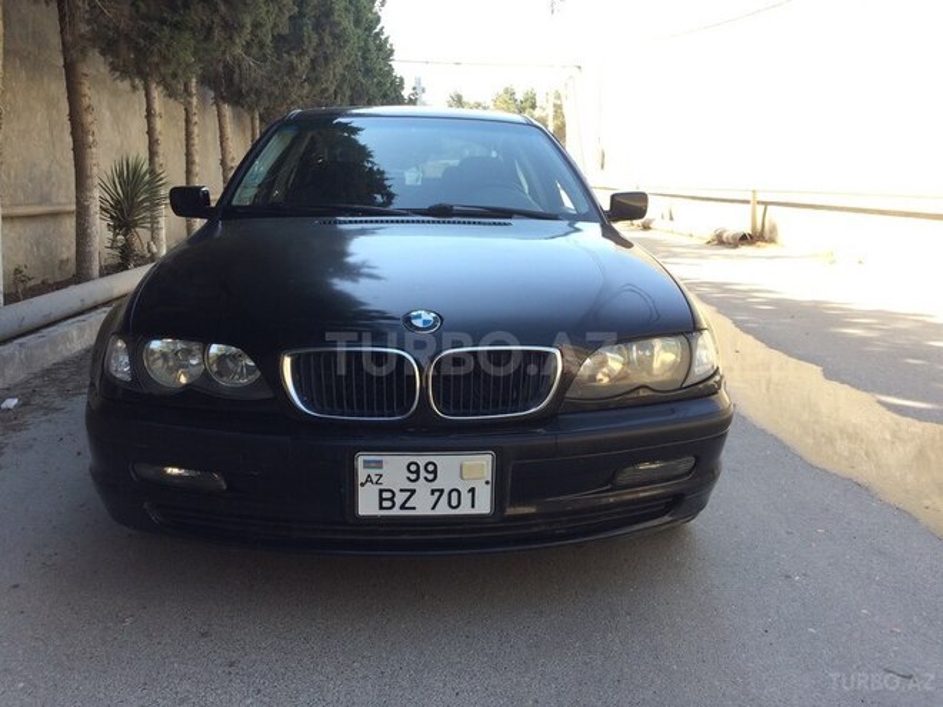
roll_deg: +2.7
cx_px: 472
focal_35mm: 29
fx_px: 790
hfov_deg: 61.7
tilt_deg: -10.8
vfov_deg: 48.2
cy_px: 354
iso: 32
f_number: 2.2
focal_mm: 4.15
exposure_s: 1/253
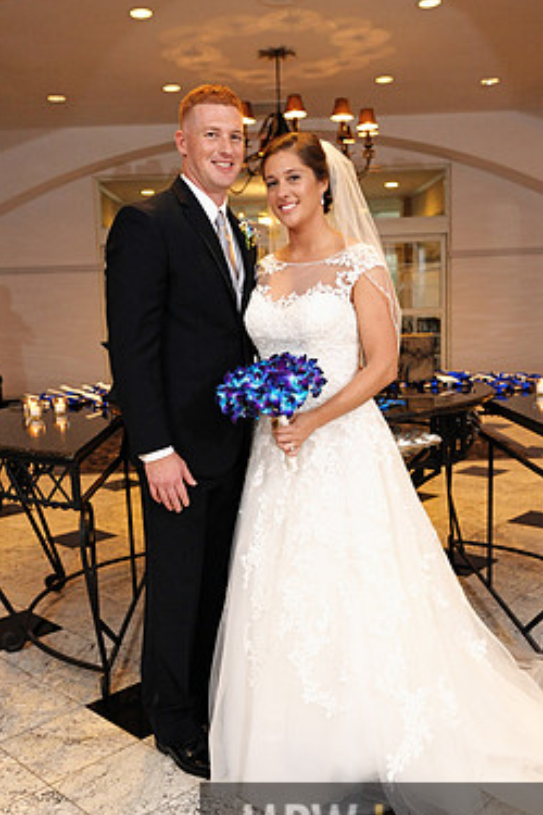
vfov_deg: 53.1
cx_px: 260
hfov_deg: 36.9
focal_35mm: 36
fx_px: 814
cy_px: 428
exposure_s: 1/200
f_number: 3.2
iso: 2500
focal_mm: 30
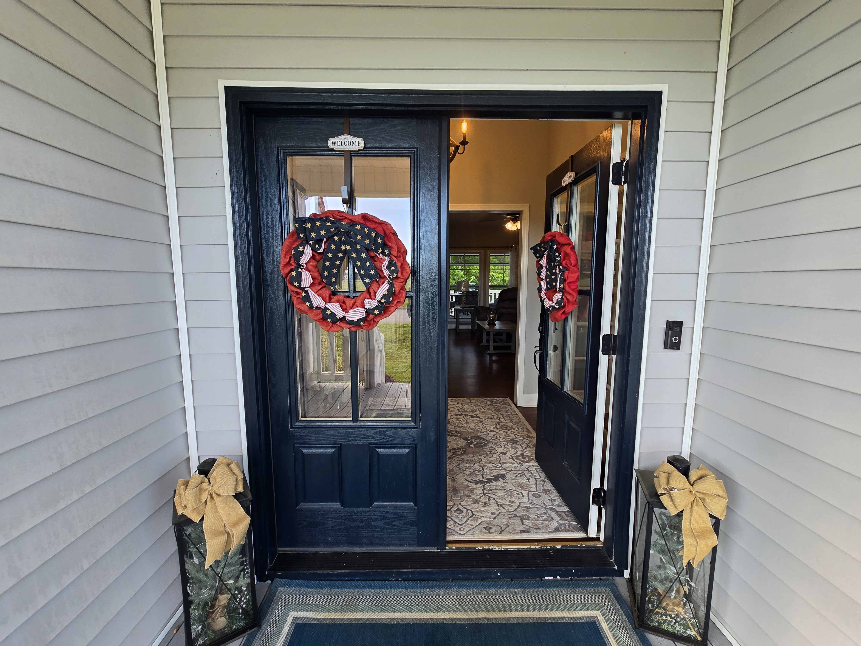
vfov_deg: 89.9
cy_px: 323
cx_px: 430
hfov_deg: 106.2
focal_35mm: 13
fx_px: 323
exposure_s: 1/120
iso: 80
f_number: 2.2
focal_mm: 2.2
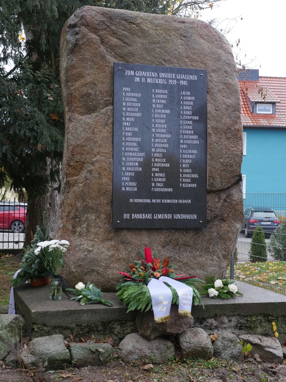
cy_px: 191
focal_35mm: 52
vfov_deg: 36.8
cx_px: 143
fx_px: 573
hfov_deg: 28.0
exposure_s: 1/60
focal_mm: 26
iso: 500
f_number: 2.8
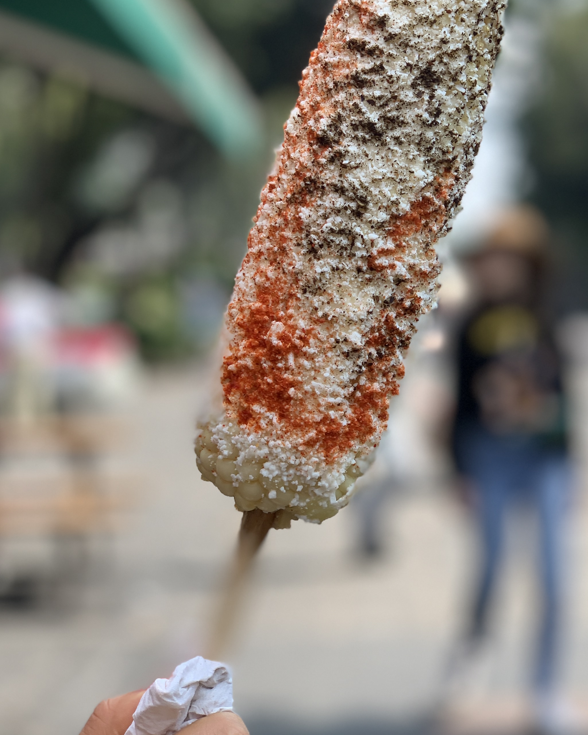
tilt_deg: +4.1
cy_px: 215
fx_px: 1740
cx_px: 324
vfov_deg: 23.7
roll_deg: +1.5
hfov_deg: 19.2
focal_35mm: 80
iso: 16
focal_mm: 6
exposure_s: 1/223
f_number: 2.4
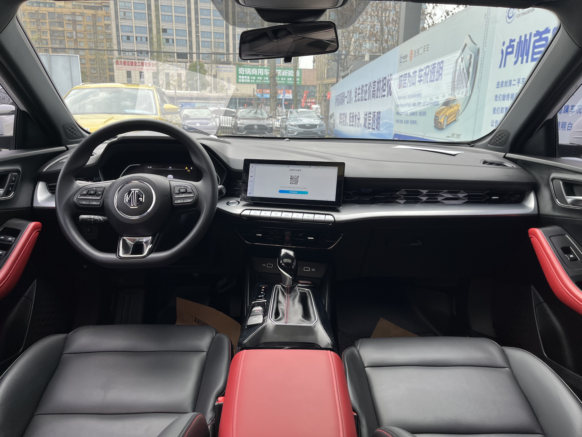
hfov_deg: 67.3
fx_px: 437
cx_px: 291
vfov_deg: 53.1
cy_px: 218
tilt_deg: -14.1
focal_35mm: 26
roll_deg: -0.8
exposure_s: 1/317
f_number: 1.6
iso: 50
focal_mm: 5.1
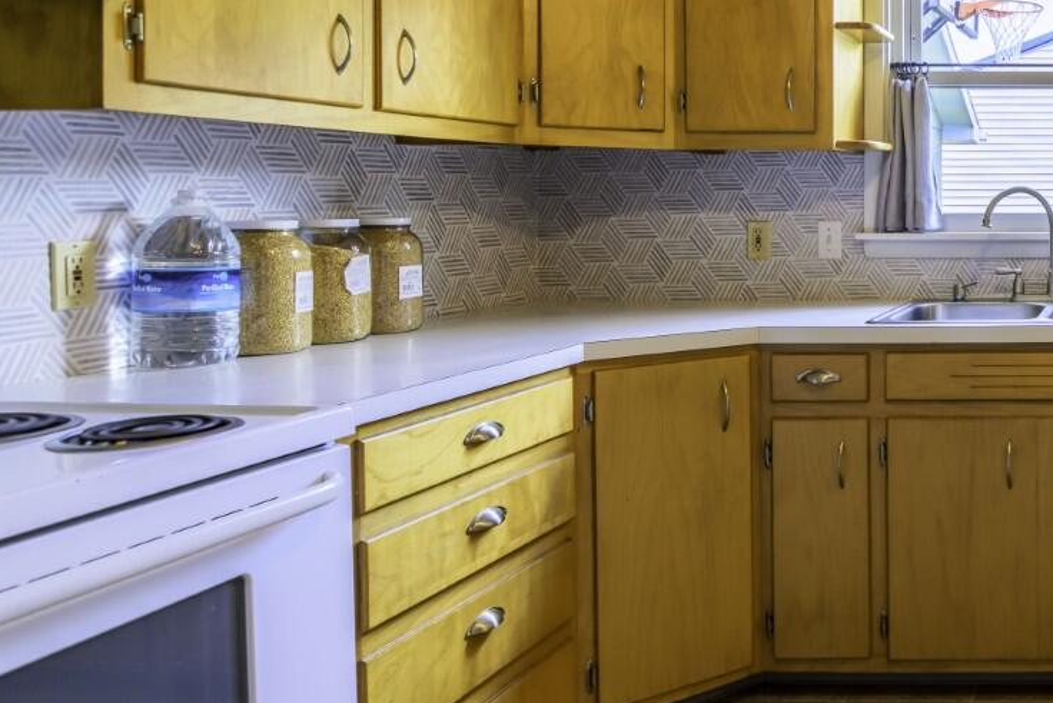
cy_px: 198
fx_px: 965
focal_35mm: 33
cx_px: 1130
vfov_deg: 39.2
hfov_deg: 44.9
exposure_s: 1/25
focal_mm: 15
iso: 100
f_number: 18
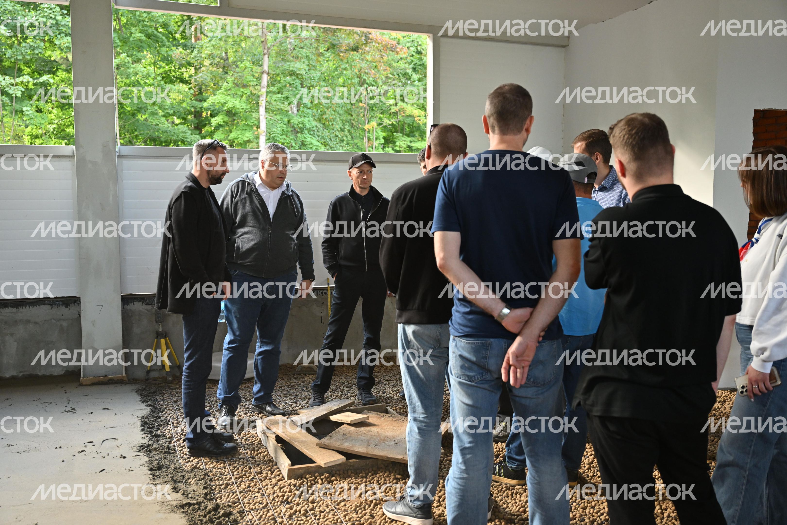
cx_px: 394
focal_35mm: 34
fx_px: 732
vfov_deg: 39.4
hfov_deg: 56.5
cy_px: 262
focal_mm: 33.5
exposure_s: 1/160
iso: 1250
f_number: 4
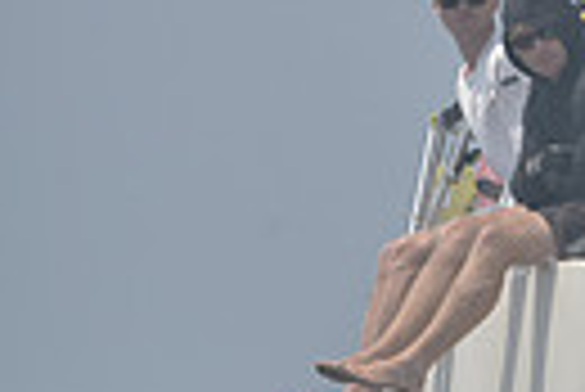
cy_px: 354
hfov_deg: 1.9
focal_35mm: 1068
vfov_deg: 1.3
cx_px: 1287
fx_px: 17374
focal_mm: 240
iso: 280
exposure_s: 1/1000
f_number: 10
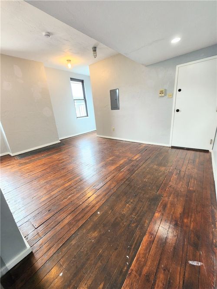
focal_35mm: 13
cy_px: 144
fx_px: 109
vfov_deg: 106.2
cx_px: 108
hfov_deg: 89.9
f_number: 2.2
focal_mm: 2.2
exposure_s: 1/60
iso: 200
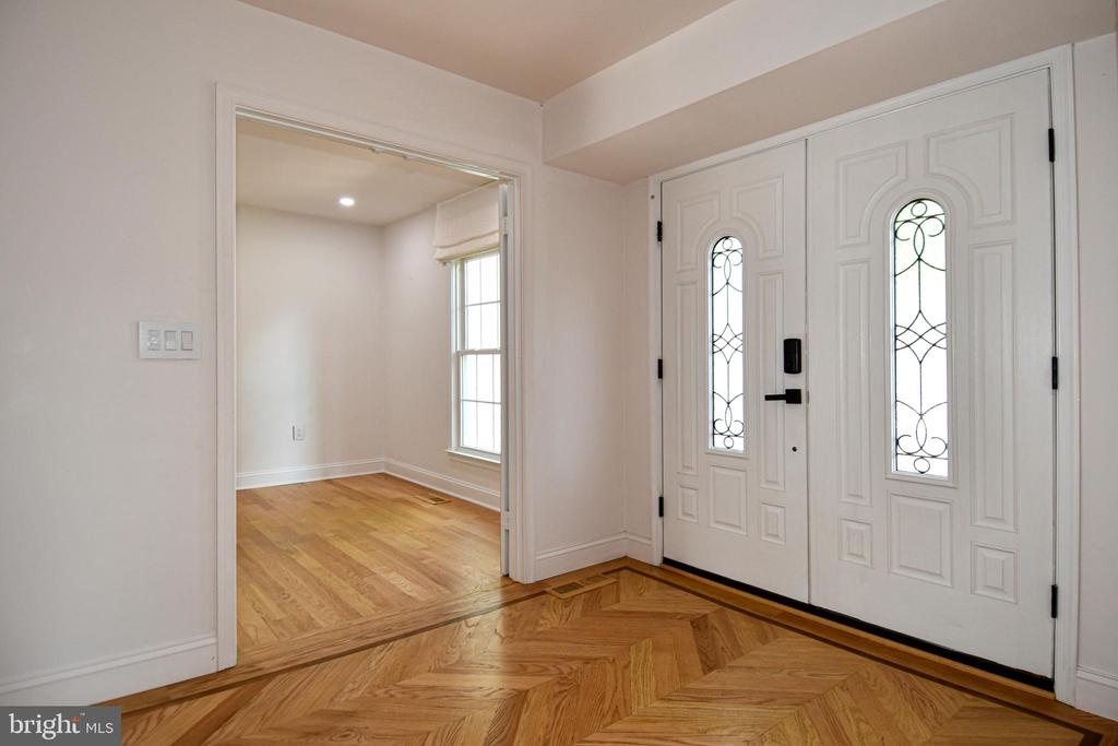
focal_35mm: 18
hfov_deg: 90.0
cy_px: 373
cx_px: 559
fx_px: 559
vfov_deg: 67.4
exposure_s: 1/60
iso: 220
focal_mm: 12
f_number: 4
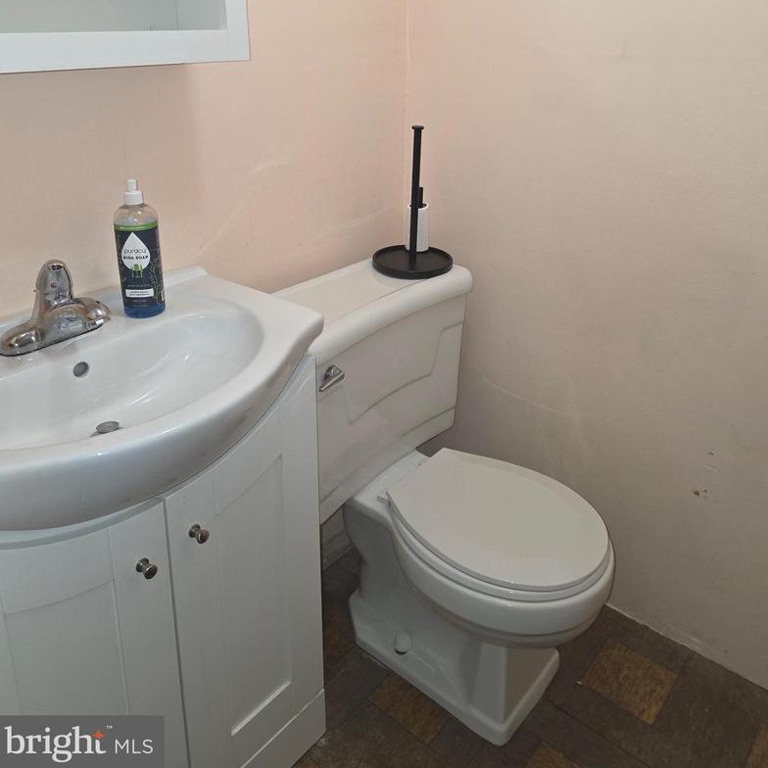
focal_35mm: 28
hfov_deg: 57.3
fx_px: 703
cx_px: 389
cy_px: 243
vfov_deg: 55.8
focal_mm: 6.3
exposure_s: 1/60
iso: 80
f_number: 1.7
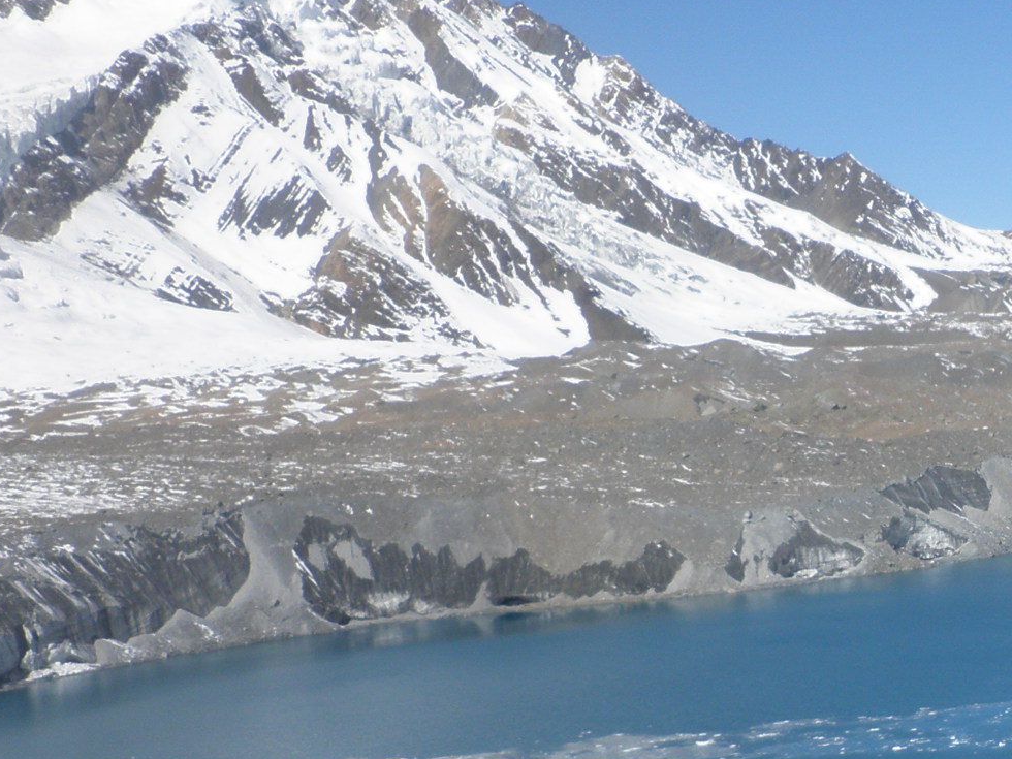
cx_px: 995
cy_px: 620
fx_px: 2748
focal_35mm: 94
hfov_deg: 20.3
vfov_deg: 15.6
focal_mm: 6.3
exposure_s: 1/400
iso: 64
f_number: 5.6
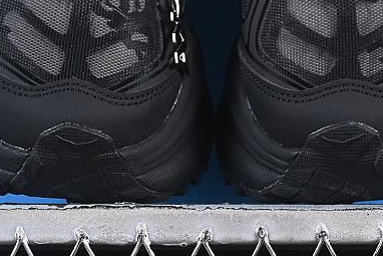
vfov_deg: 6.5
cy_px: -19
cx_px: 226
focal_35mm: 212
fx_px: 2256
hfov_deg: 9.7
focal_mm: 50
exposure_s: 1/60
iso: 160
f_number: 6.3
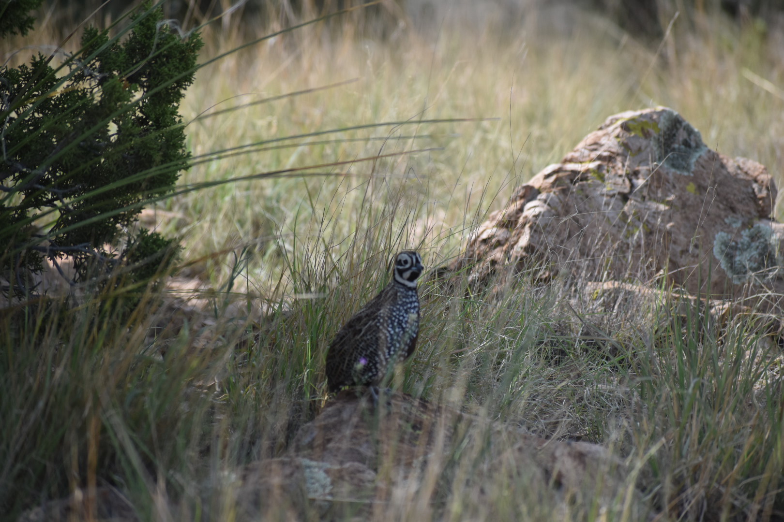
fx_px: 6206
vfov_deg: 4.8
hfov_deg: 7.2
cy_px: 261
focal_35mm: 285
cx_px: 392
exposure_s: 1/1600
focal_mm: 190
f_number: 5.3
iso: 400
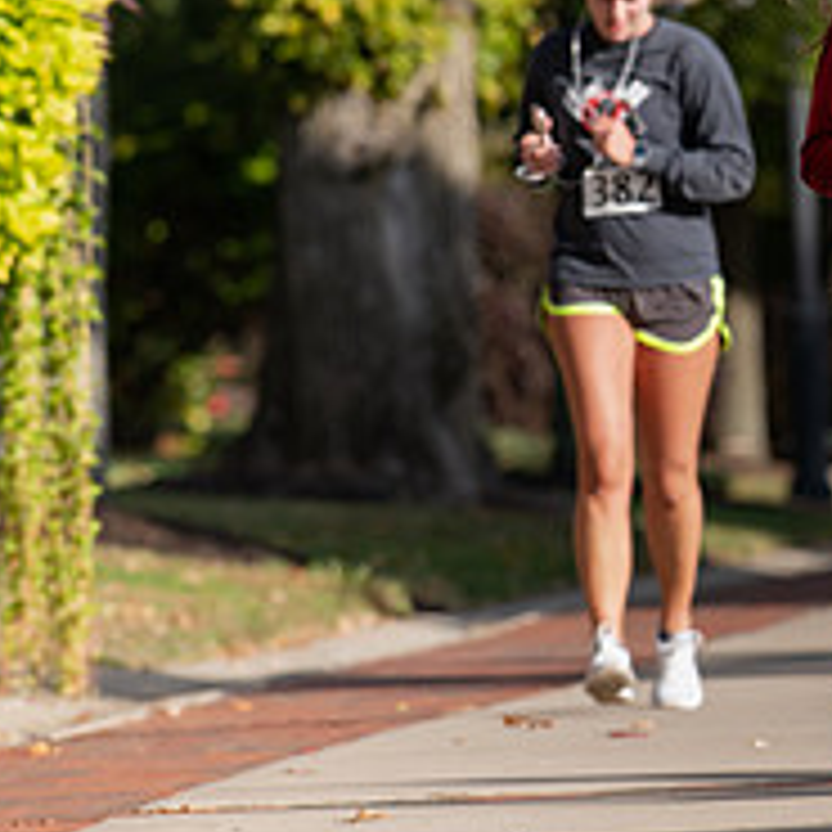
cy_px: 178
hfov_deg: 2.2
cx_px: 944
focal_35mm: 801
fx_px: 21781
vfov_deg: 2.2
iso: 200
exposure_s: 1/640
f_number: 5.6
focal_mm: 300
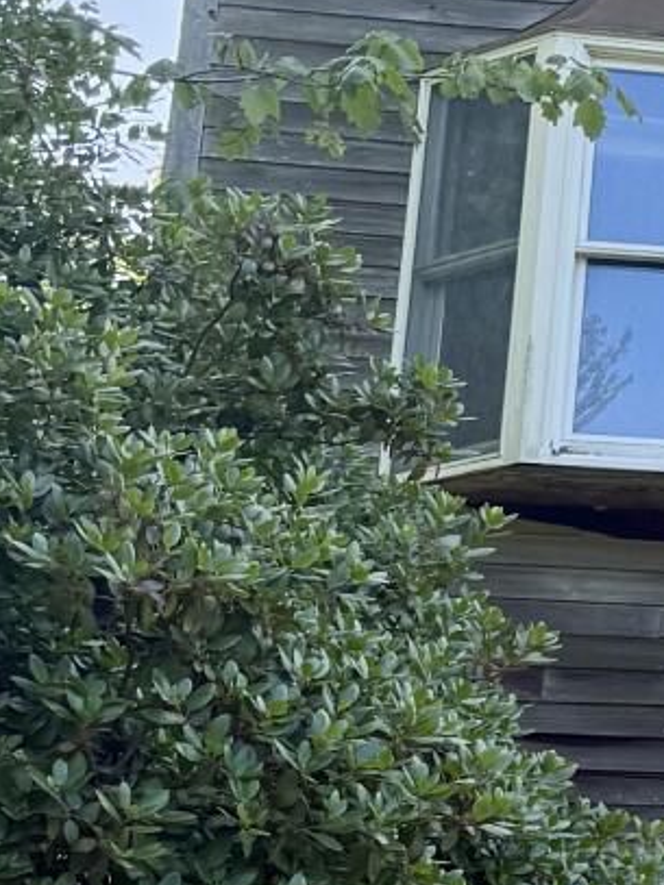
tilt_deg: +19.4
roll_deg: +0.2
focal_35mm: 118
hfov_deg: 10.8
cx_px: 1561
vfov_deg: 16.7
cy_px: 509
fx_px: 3020
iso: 100
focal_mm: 6.76
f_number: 1.78
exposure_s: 1/1122
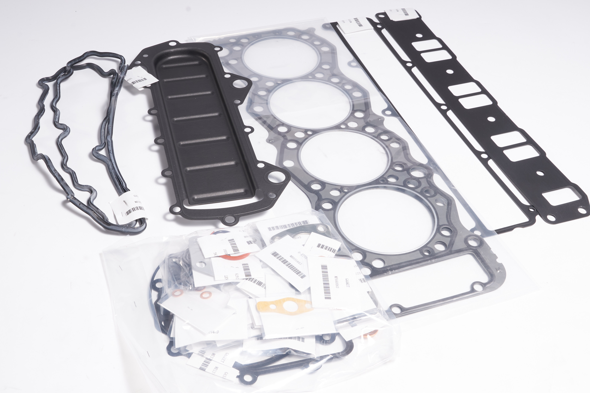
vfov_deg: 31.2
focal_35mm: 43
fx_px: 705
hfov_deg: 45.4
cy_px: 196
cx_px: 295
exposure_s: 1/125
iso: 200
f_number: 14
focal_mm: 29
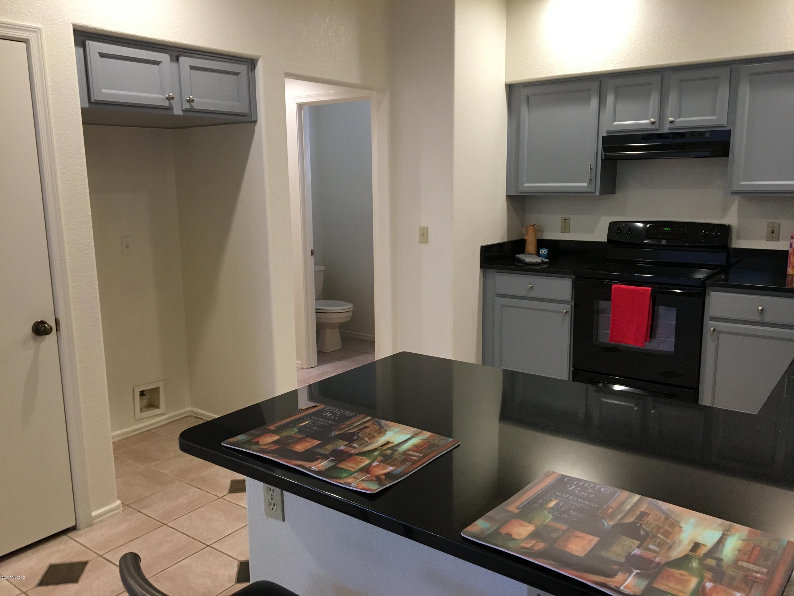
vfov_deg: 48.2
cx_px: 397
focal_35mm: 29
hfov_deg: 61.7
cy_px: 298
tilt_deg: -10.1
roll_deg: +1.3
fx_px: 665
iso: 100
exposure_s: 1/30
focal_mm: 4.15
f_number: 2.2
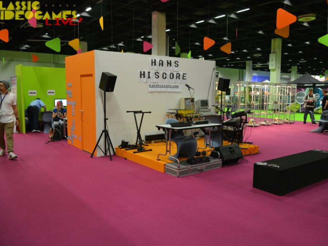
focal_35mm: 30
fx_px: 284
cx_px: 175
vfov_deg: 46.8
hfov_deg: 59.9
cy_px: 121
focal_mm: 18
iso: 1000
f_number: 3.5
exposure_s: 1/30
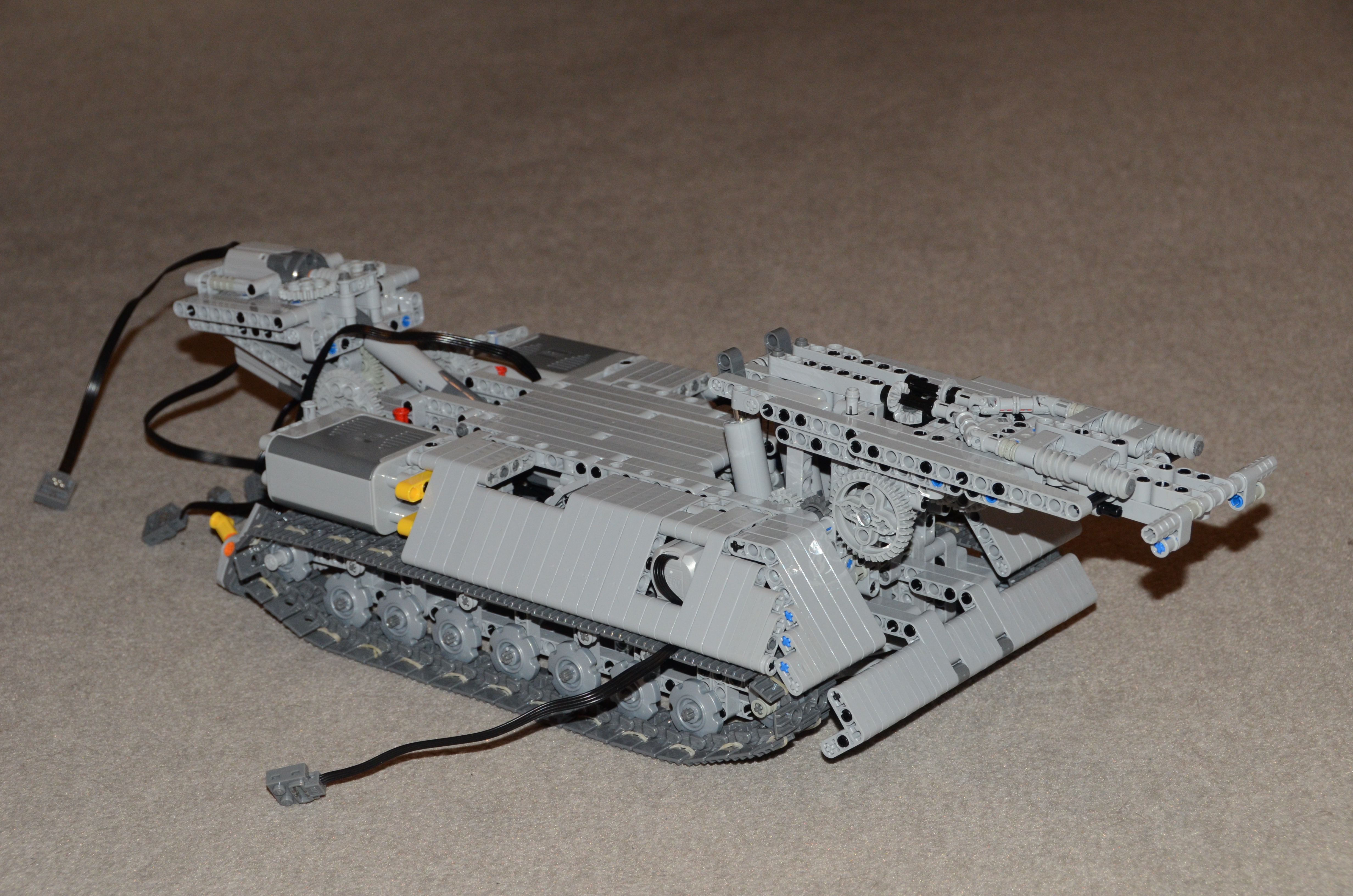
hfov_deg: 24.7
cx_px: 676
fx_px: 3094
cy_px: 448
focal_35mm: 82
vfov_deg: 16.5
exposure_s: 1/60
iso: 800
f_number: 8
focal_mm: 55
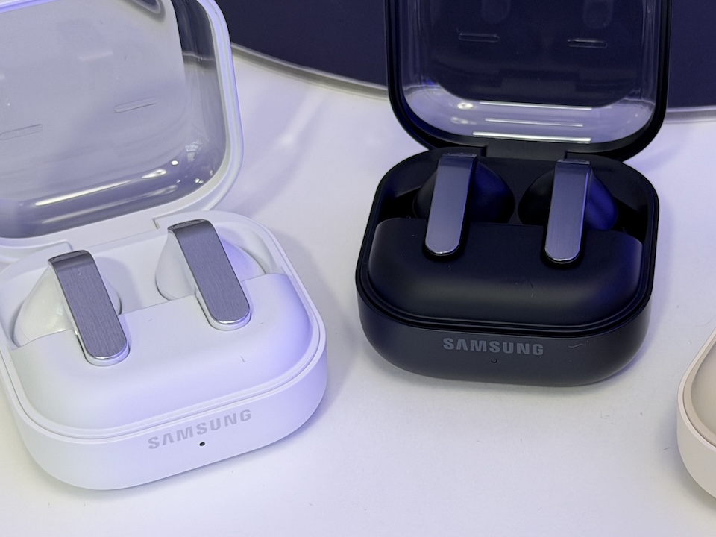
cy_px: 251
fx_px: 1965
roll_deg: -1.0
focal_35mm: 95
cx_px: 518
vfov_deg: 15.6
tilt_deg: -40.0
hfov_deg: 20.5
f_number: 1.78
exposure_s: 1/100
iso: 80
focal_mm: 6.76
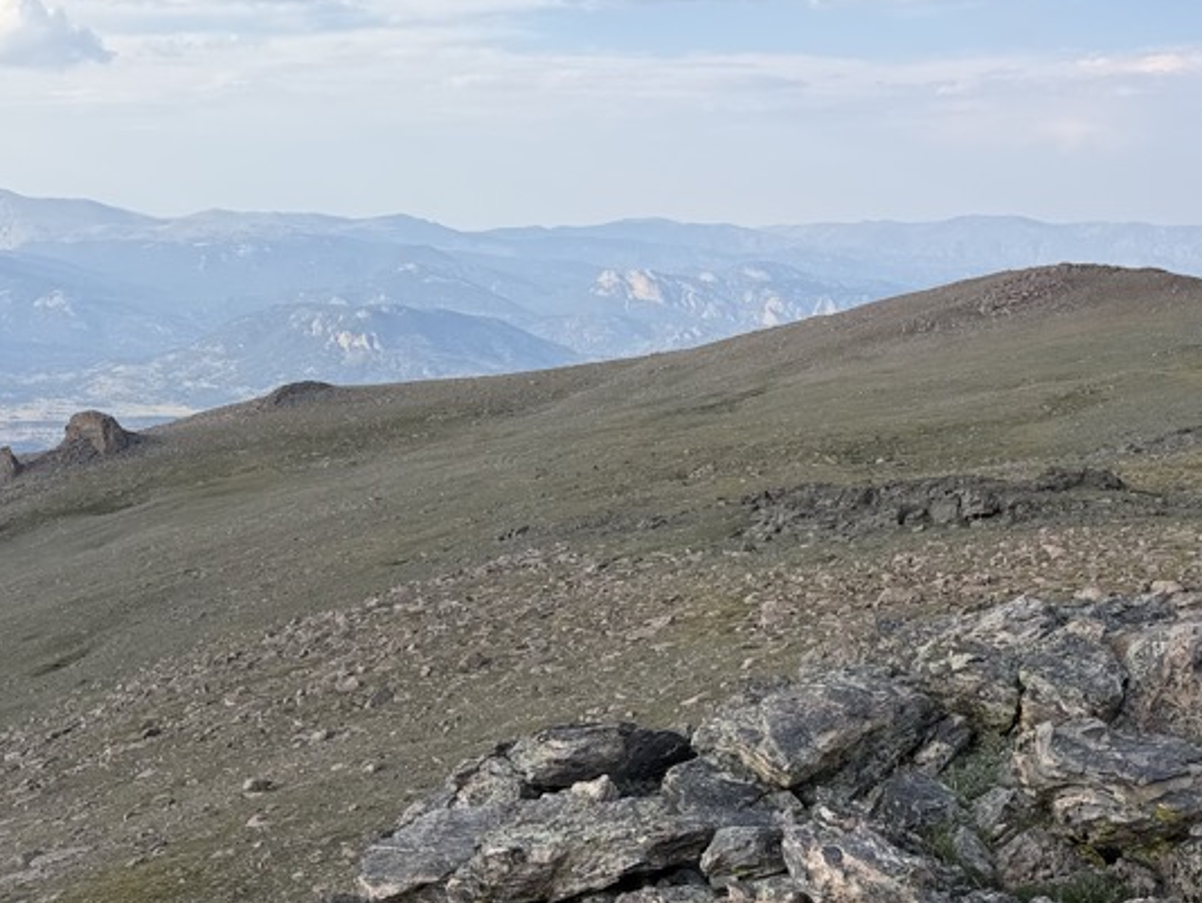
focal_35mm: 46
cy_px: 622
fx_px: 1598
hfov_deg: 40.3
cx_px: 876
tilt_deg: -14.7
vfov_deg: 31.2
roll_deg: +1.4
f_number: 1.78
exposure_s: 1/2169
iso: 80
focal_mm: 6.76
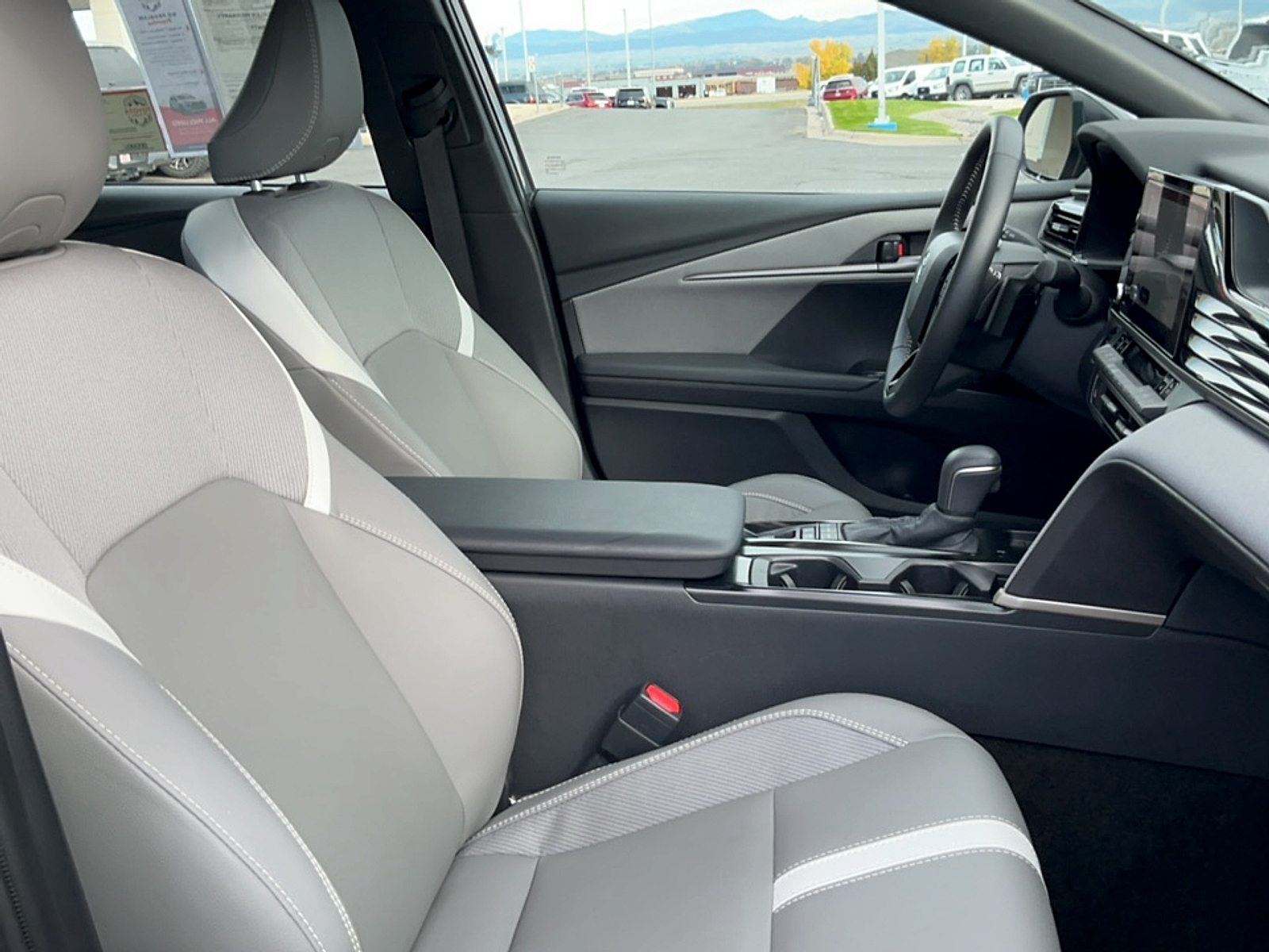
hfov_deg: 60.0
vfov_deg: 46.8
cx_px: 634
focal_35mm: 30
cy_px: 476
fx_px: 1100
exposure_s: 1/120
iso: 16
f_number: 1.8
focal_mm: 3
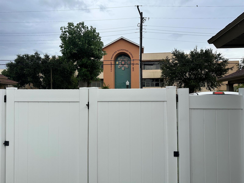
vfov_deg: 56.8
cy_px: 92
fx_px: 169
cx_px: 122
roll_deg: -0.4
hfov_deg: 71.6
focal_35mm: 24
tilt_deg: +0.7
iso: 80
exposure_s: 1/910
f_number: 1.78
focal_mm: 6.86
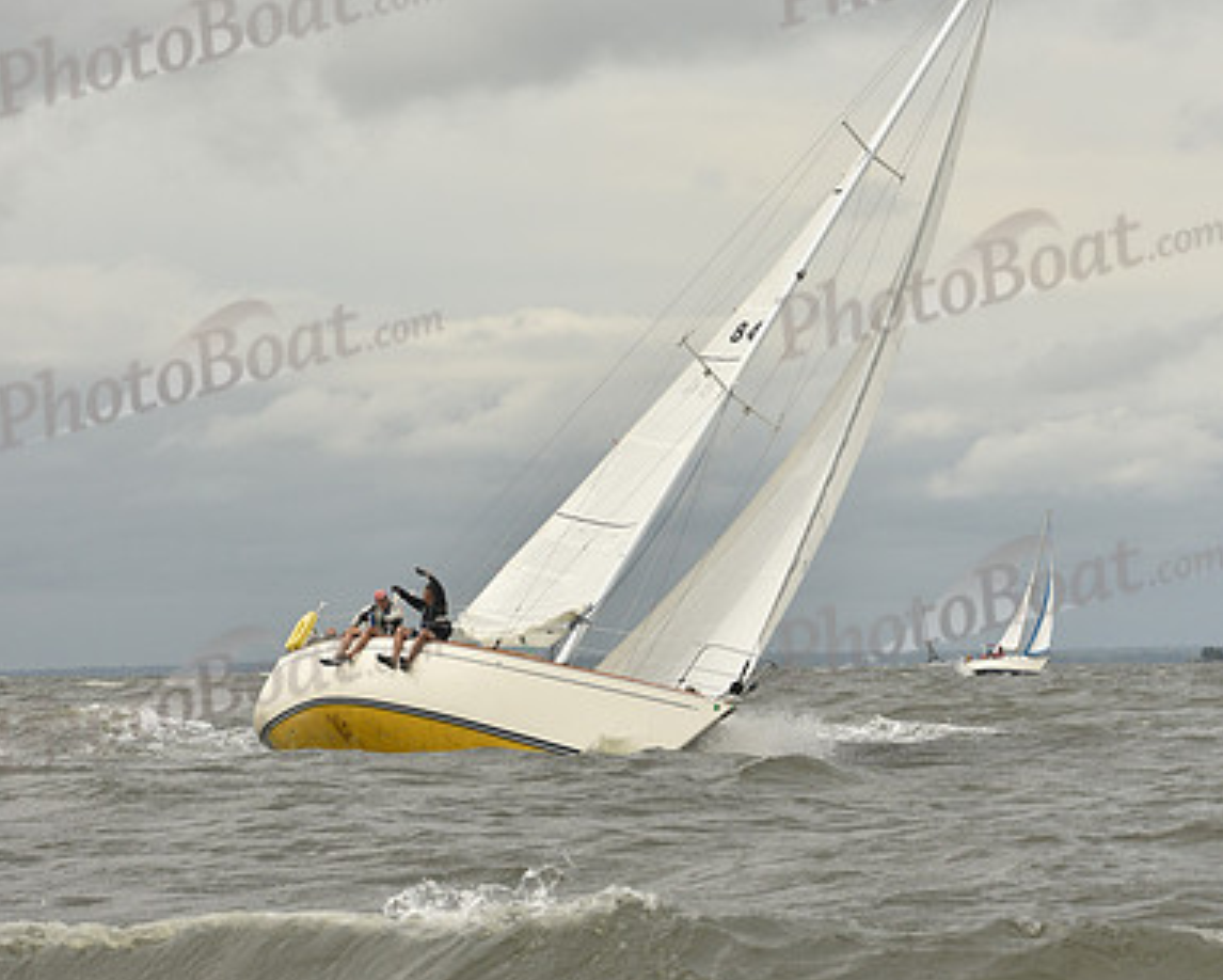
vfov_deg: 11.7
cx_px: 610
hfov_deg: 14.7
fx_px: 4744
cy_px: 157
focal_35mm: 131
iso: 320
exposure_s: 1/1600
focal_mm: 92
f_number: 9
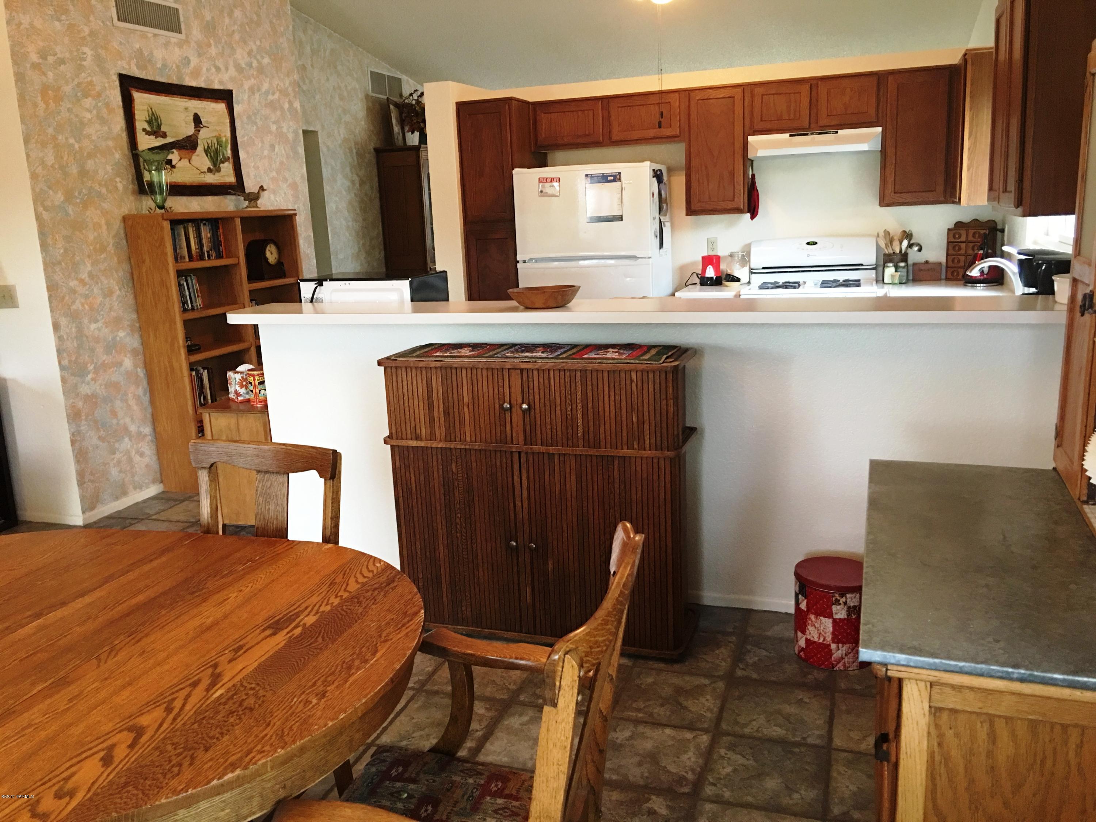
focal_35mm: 29
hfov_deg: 61.7
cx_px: 548
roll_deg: +2.5
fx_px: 918
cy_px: 411
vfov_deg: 48.2
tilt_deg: -10.9
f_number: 2.2
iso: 80
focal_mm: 4.15
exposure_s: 1/15
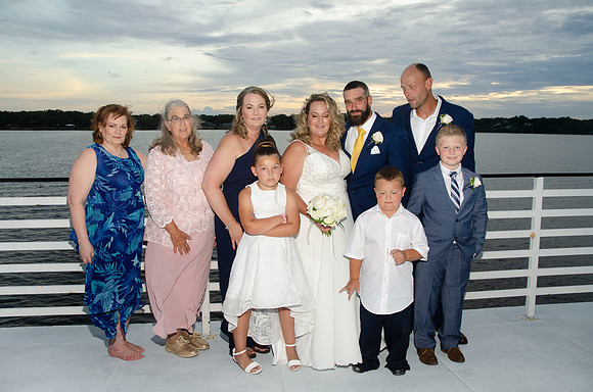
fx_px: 444
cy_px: 196
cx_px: 296
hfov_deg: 67.5
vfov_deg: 47.7
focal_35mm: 27
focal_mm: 18
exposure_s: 1/125
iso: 200
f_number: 5.6
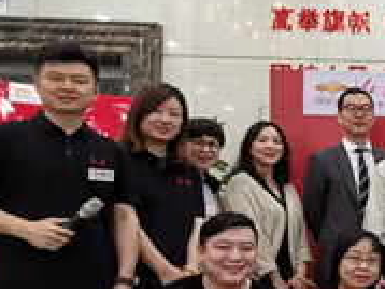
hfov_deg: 20.2
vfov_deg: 19.2
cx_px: 647
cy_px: 220
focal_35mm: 76
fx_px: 845
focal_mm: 2.26
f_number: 2.2
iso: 320
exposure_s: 1/100
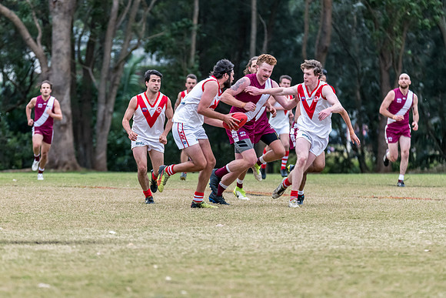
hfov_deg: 6.4
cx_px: 192
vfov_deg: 4.3
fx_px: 4007
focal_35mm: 323
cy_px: 155
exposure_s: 1/1250
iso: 1600
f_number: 5.6
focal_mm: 280
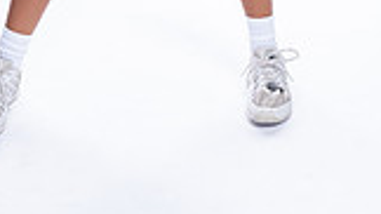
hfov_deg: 16.4
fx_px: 1323
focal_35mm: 131
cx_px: 176
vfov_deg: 8.5
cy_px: -299
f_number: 5.6
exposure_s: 1/250
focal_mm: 45
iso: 400
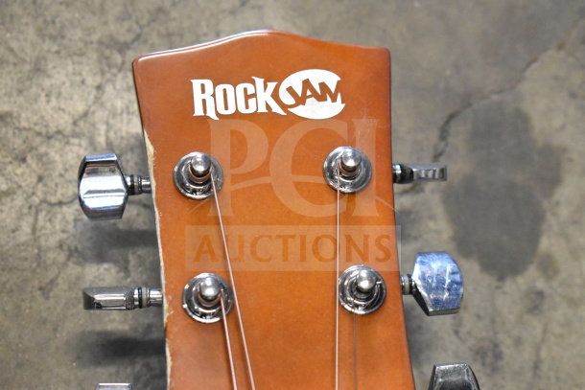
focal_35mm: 82
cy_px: 195
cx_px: 292
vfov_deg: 16.6
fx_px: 1341
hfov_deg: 24.6
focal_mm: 55
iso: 8000
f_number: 5.6
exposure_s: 1/100
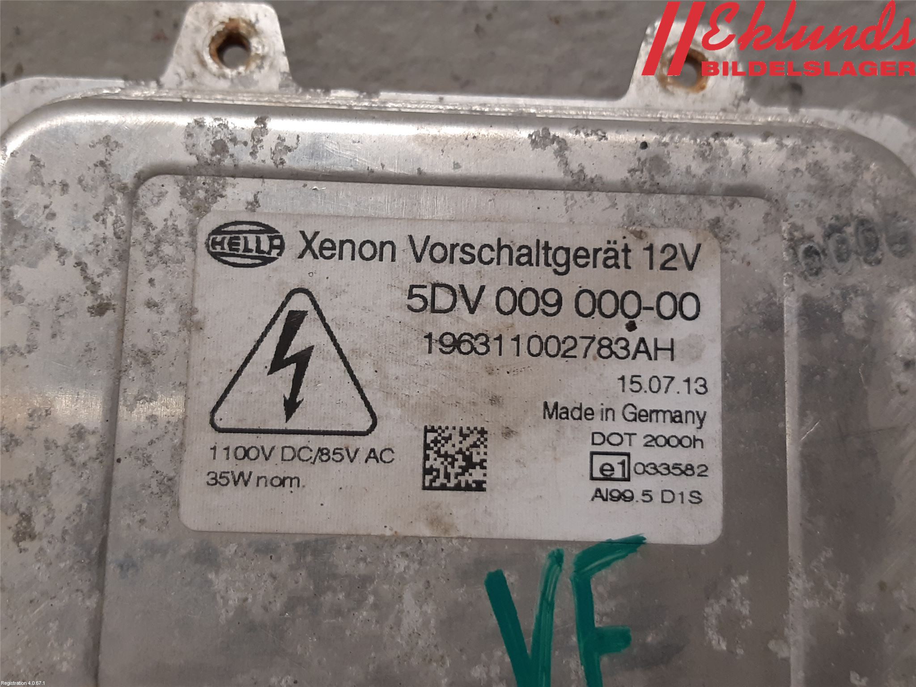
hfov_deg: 67.3
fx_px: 688
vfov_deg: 53.1
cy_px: 344
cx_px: 458
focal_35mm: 26
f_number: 1.7
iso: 100
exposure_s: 1/50
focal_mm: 3.93
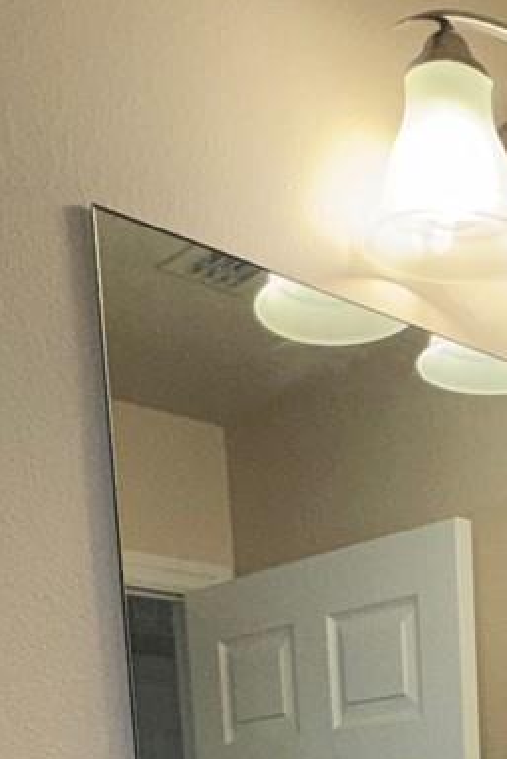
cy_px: 1047
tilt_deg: -8.3
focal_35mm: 61
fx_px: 1287
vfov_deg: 26.5
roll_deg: +1.3
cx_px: 618
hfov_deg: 20.7
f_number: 2.2
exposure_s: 1/120
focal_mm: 2.22
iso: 100
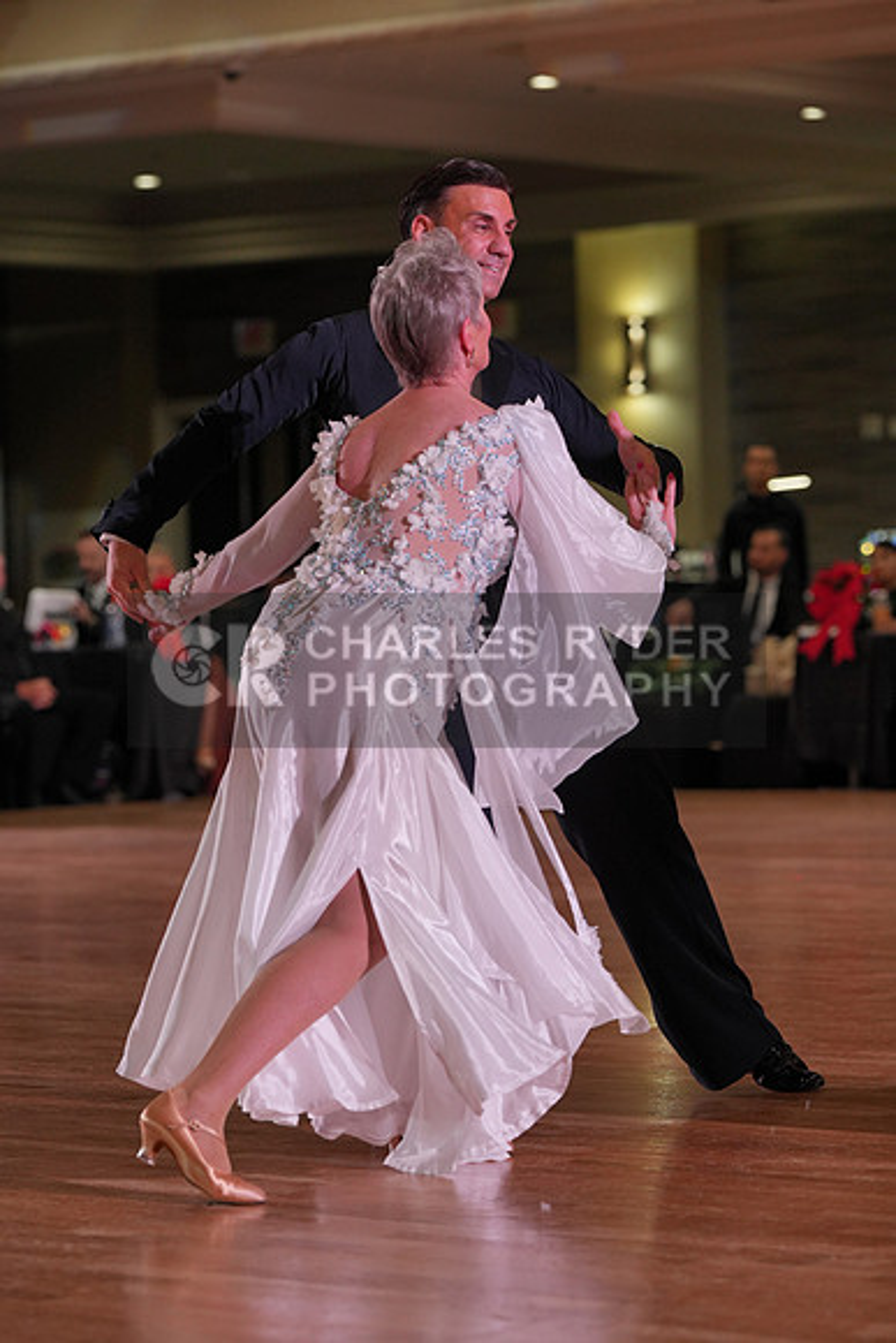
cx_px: 448
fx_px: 4477
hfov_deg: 11.4
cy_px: 672
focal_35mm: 120
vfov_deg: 17.1
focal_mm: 120
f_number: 4
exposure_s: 1/500
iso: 1250
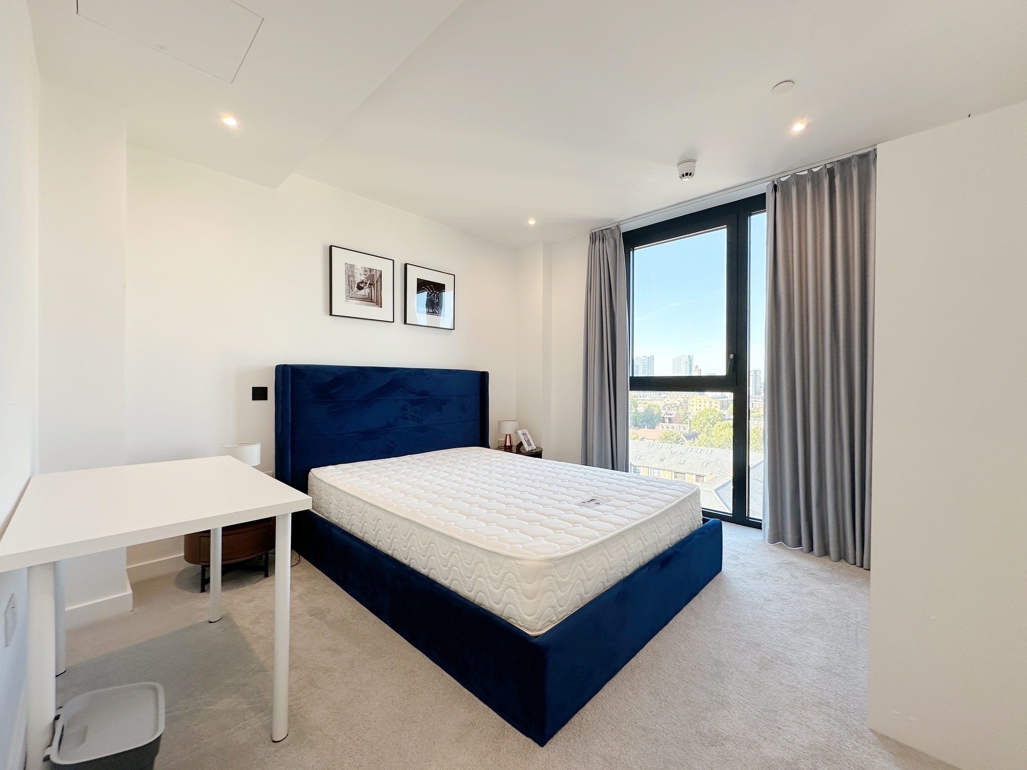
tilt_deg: +1.5
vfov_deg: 85.7
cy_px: 385
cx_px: 514
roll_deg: +0.8
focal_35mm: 14
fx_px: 415
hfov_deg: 102.1
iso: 40
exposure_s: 1/125
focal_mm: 2.22
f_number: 2.2
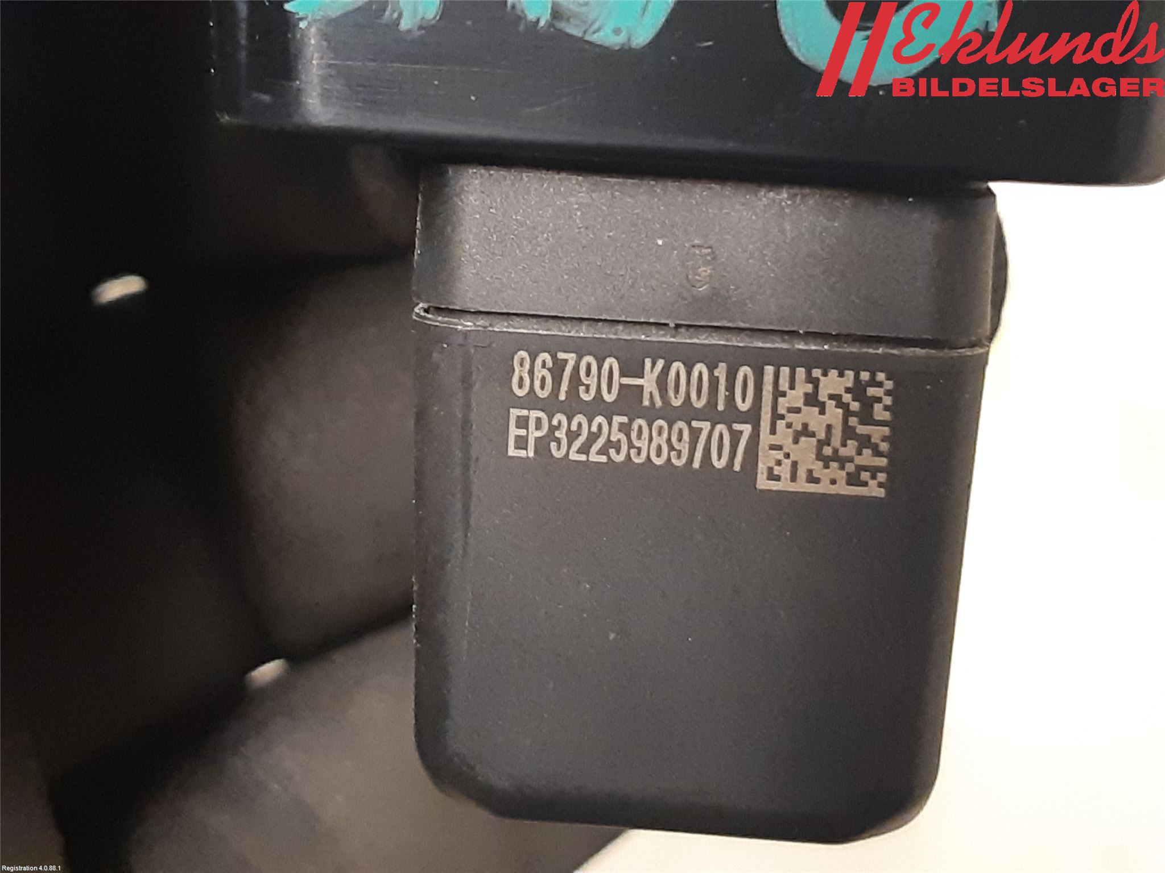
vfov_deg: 53.1
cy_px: 436
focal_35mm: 26
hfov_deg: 67.3
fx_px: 875
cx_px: 582
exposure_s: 1/25
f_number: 1.7
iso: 320
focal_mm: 3.93
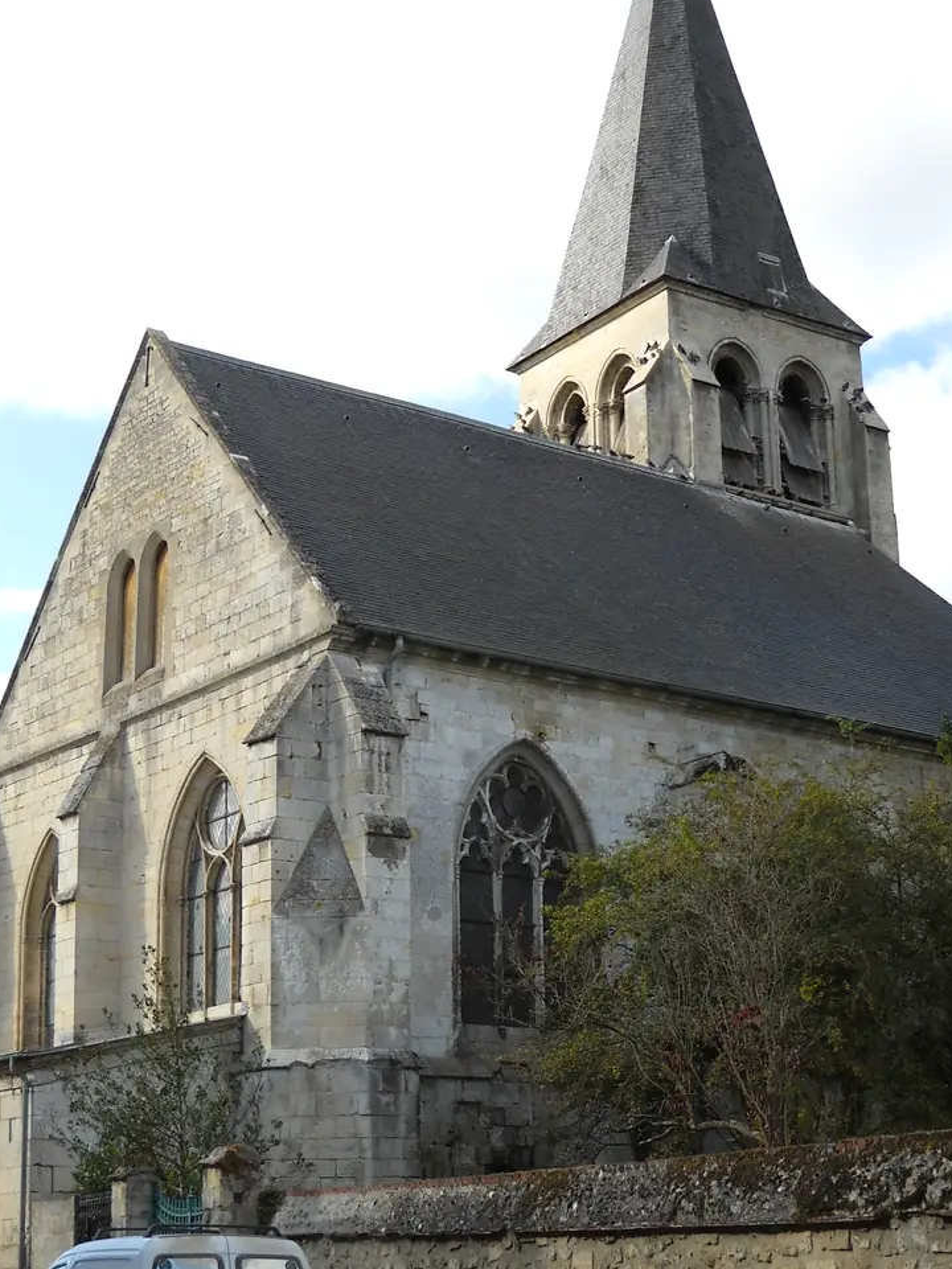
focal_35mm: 64
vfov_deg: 30.3
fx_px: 2347
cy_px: 636
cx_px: 514
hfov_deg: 22.9
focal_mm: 7.88
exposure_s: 1/353
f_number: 3.3
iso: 64
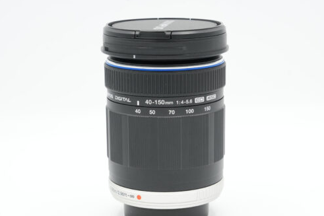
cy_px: 123
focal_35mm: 89
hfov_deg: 23.0
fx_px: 797
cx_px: 170
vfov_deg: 15.4
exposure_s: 1/80
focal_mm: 48.3
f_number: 10
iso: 320
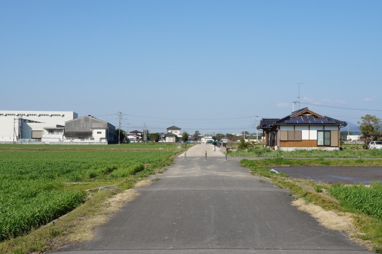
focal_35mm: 47
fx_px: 498
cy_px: 129
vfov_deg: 28.6
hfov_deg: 41.9
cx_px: 209
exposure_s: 1/320
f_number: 13
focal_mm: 20
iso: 200
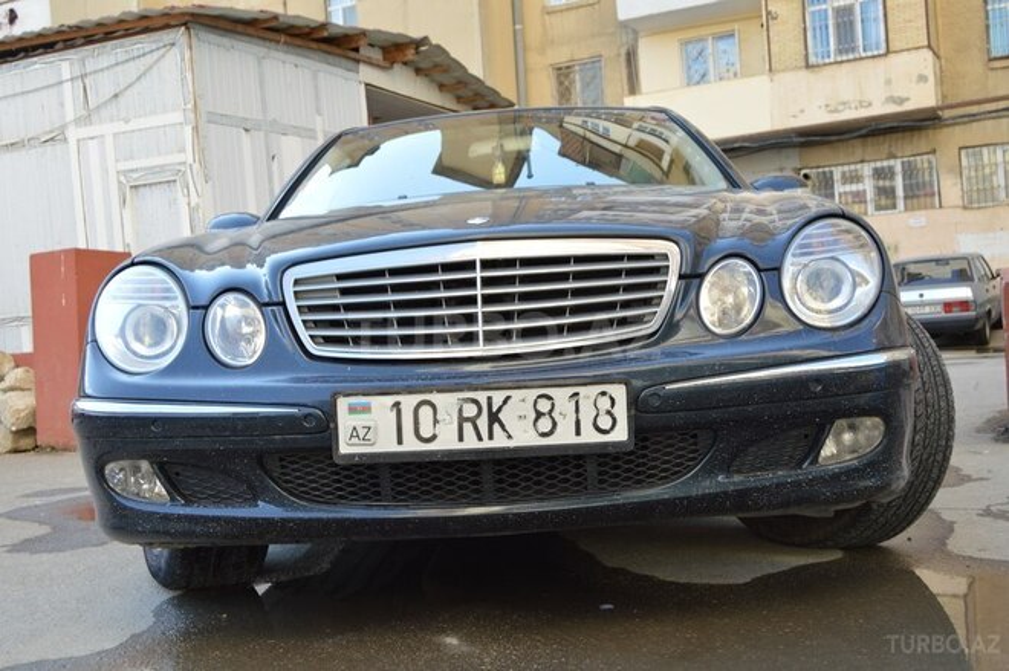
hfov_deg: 49.6
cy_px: 336
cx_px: 504
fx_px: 1092
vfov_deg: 34.2
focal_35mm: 39
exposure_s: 1/60
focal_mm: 26
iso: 100
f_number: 6.3
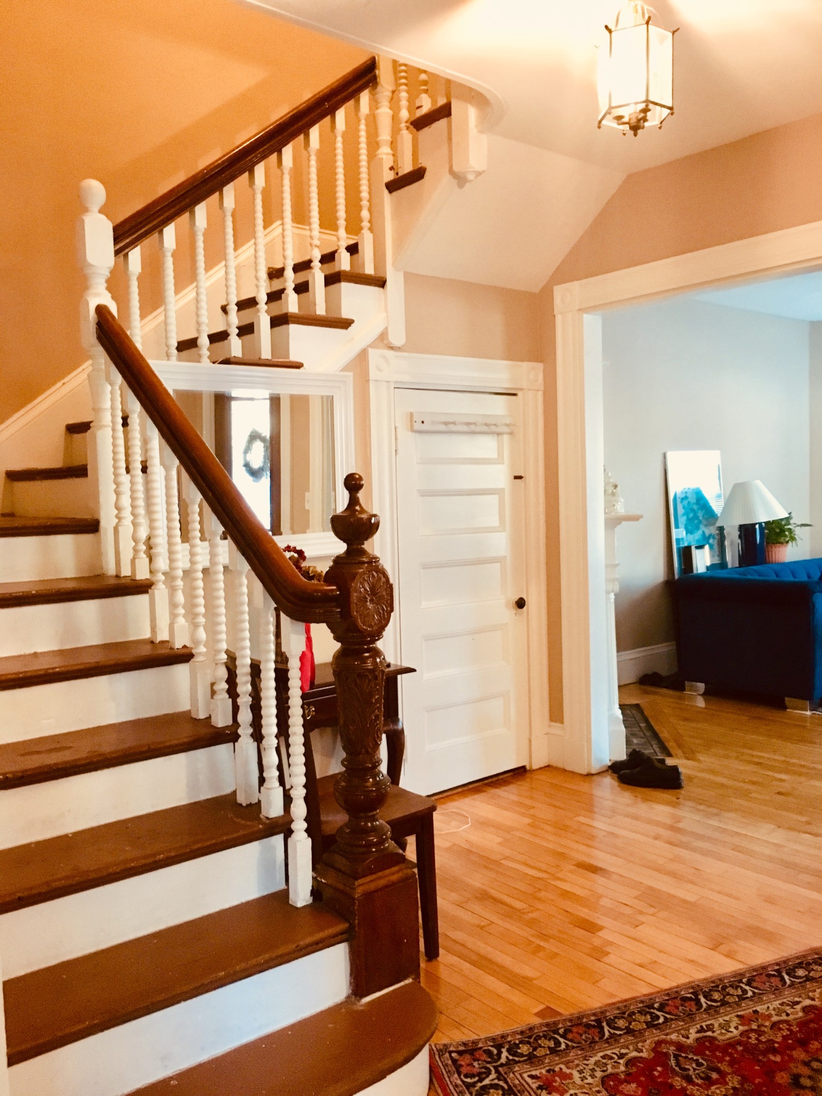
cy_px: 548
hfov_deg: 48.2
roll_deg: +1.3
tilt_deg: -4.3
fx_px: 918
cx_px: 411
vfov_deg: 61.7
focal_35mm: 29
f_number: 2.2
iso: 250
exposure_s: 1/15
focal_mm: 4.15
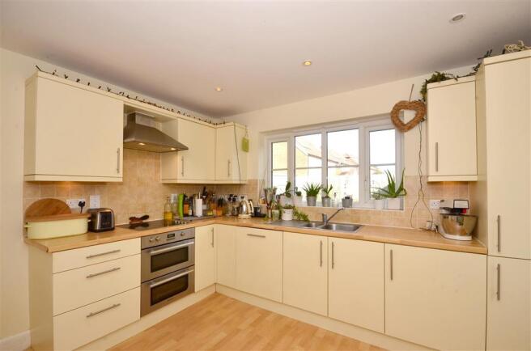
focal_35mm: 15
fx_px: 221
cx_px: 266
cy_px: 176
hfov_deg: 100.5
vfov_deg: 77.0
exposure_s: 1/125
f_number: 11
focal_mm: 10
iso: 640
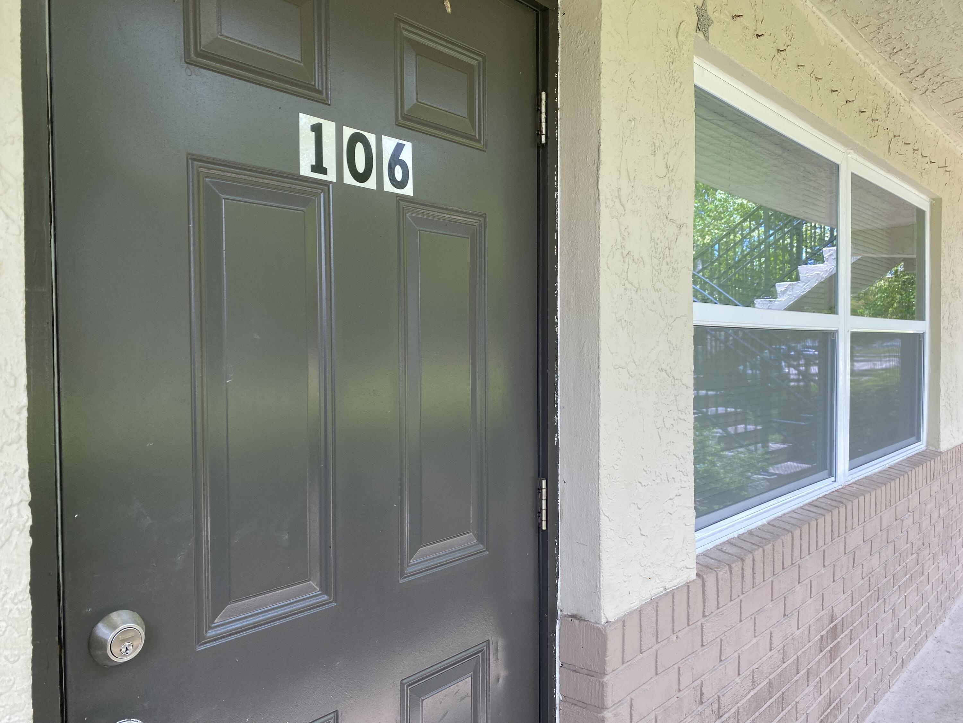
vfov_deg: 53.1
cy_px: 362
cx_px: 482
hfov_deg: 67.3
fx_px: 723
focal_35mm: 26
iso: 32
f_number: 1.8
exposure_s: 1/208
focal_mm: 4.25
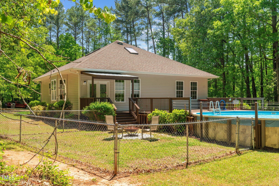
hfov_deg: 55.1
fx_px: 267
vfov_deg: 38.4
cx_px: 140
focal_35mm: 34
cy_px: 93
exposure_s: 1/160
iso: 320
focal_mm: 34.5
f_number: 8
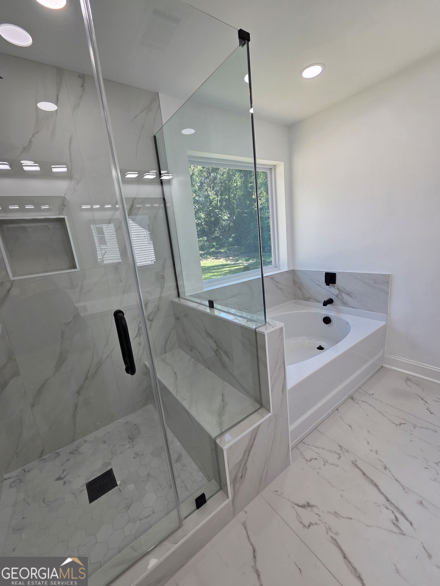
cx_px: 220
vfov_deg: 106.2
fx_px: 220
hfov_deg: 89.9
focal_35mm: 13
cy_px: 293
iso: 64
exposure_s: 1/120
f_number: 2.2
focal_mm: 2.2
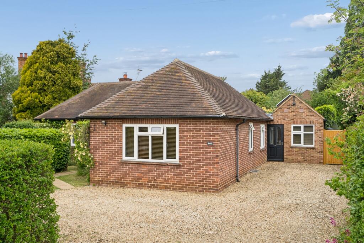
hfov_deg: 54.4
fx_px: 354
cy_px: 122
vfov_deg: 37.9
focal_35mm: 35
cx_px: 182
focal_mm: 35
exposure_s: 1/500
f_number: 9
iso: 500
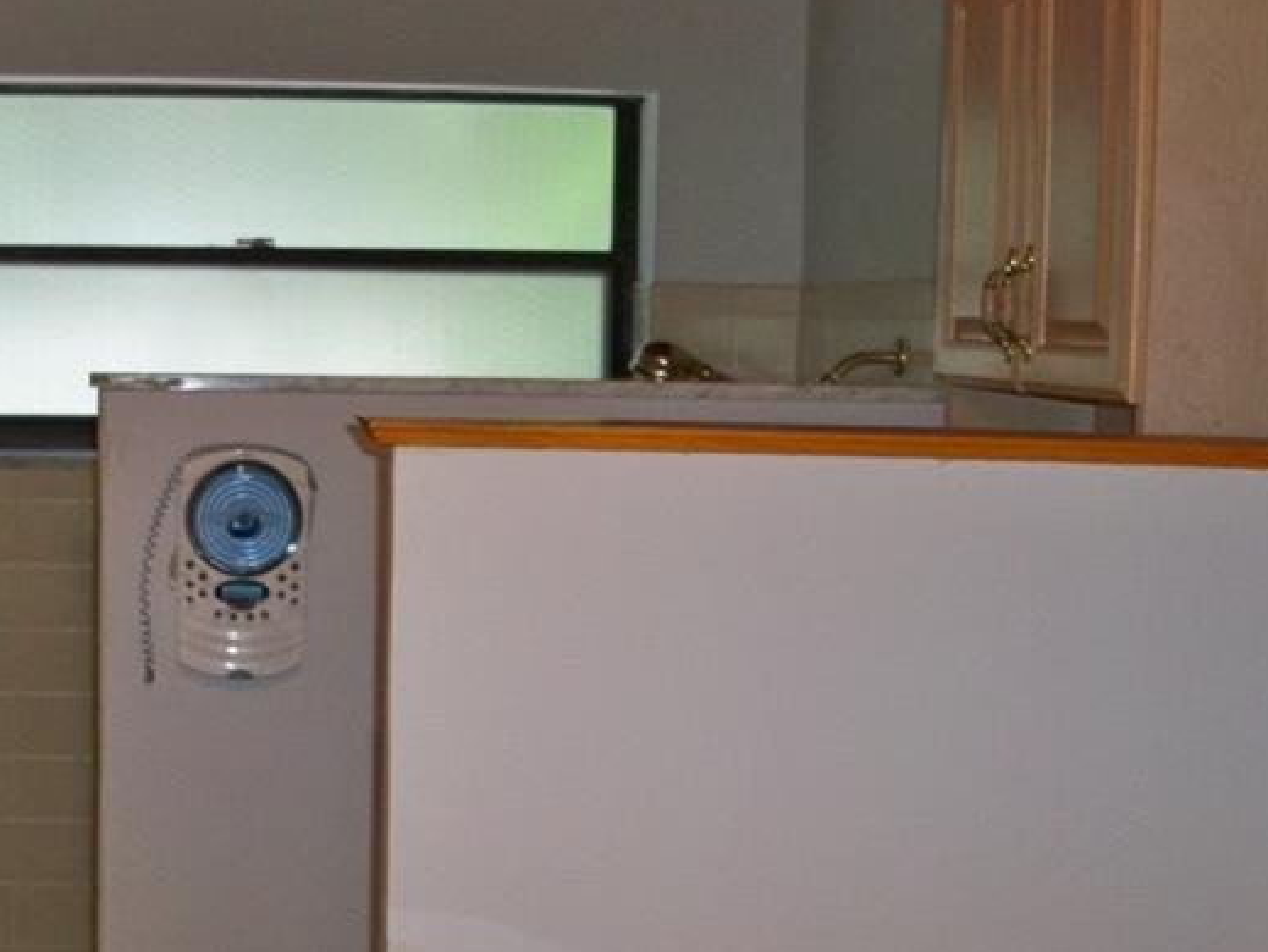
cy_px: 652
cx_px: 191
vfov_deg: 21.2
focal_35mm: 69
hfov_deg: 27.4
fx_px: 2529
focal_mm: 6.2
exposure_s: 1/30
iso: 200
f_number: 3.5
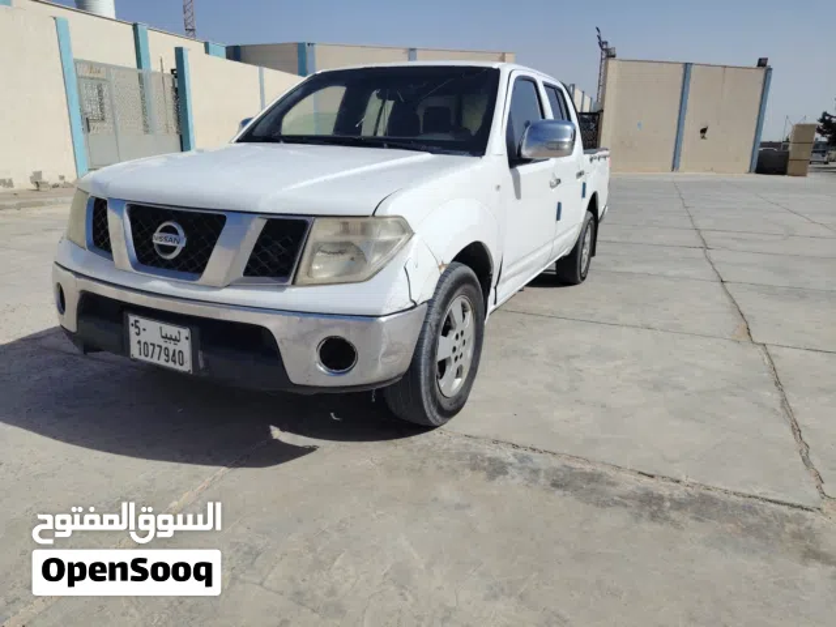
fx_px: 580
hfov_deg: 71.6
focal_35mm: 24
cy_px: 314
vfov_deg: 56.8
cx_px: 418
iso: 101
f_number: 1.75
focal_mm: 5.25
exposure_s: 1/1549
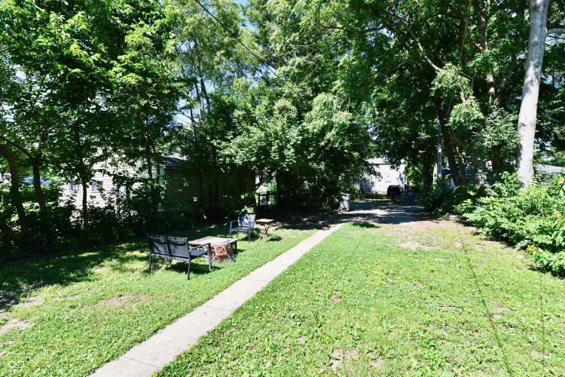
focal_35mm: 18
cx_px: 282
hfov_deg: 90.0
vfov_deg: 67.4
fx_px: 282
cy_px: 188
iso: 640
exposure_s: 1/400
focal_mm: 18
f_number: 10
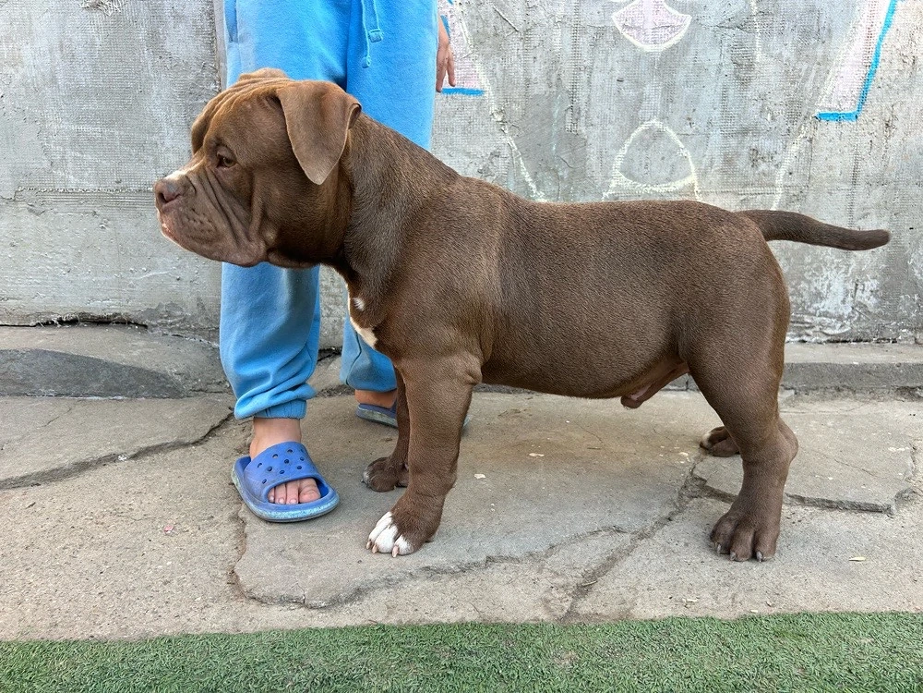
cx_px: 462
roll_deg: +0.6
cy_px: 346
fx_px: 693
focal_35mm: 26
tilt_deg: -12.9
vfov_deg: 53.1
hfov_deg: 67.3
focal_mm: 5.7
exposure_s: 1/214
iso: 40
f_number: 1.5
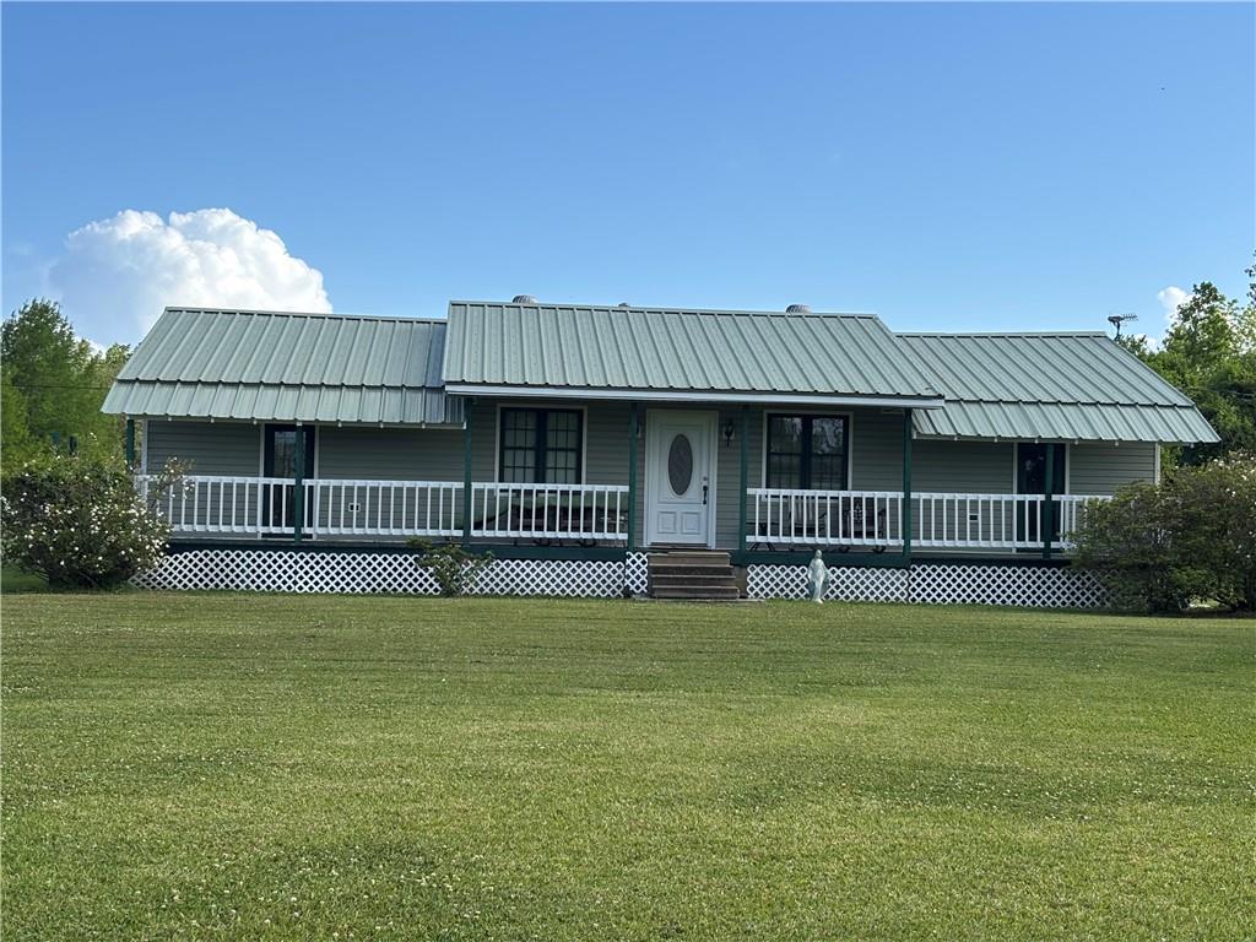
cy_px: 471
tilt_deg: +1.1
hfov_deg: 36.8
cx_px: 628
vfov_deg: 28.0
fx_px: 1887
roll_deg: -2.2
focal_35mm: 52
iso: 40
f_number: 1.6
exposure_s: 1/1984
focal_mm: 5.96
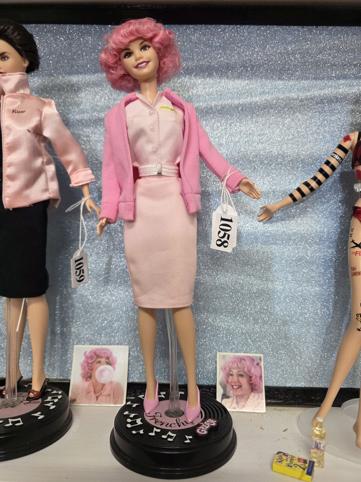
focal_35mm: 23
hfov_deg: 58.9
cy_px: 241
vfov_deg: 73.9
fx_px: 320
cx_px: 180
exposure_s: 1/100
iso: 500
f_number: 1.7
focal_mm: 6.3
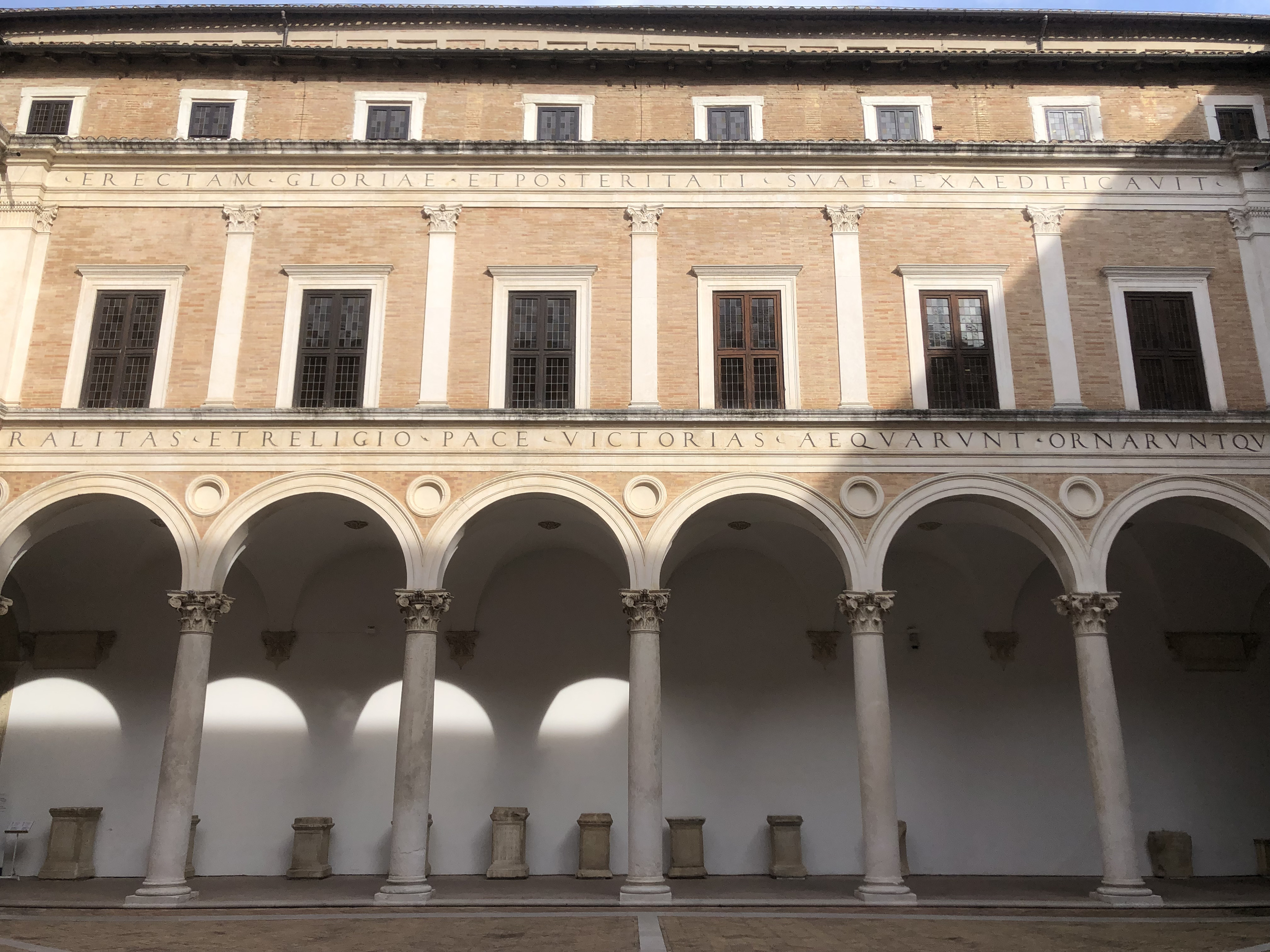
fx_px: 1027
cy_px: 476
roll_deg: +0.8
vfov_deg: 49.7
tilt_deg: +16.8
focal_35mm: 28
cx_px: 635
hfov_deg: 63.4
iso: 20
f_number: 1.8
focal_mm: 4
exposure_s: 1/1453
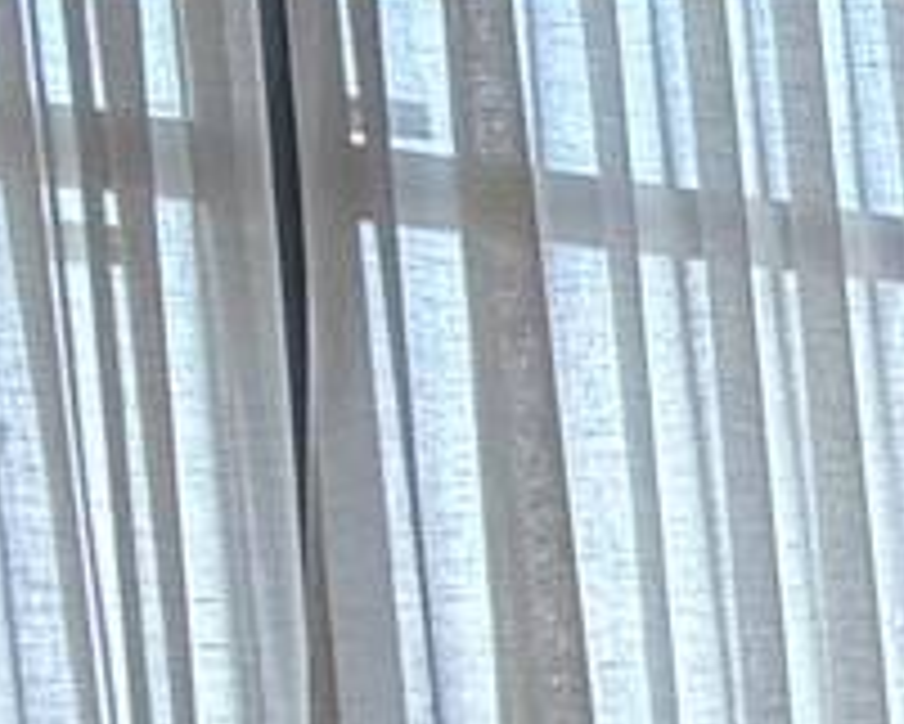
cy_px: 854
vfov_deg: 15.2
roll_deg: +5.4
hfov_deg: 10.8
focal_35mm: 98
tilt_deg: -3.0
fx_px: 2623
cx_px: 2856
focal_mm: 2.22
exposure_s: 1/120
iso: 200
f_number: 2.2
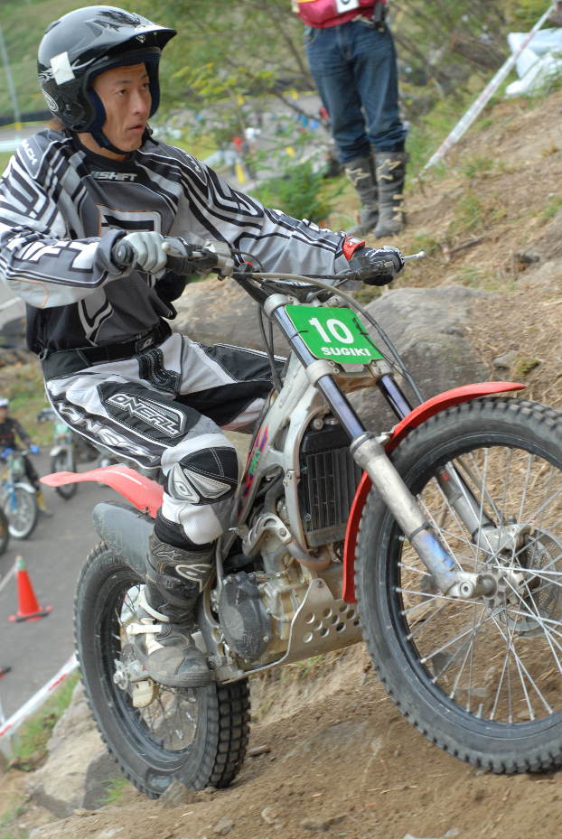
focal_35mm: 75
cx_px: 281
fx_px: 1751
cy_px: 420
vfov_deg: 27.0
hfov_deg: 18.2
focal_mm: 50
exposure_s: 1/320
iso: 400
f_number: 4.8
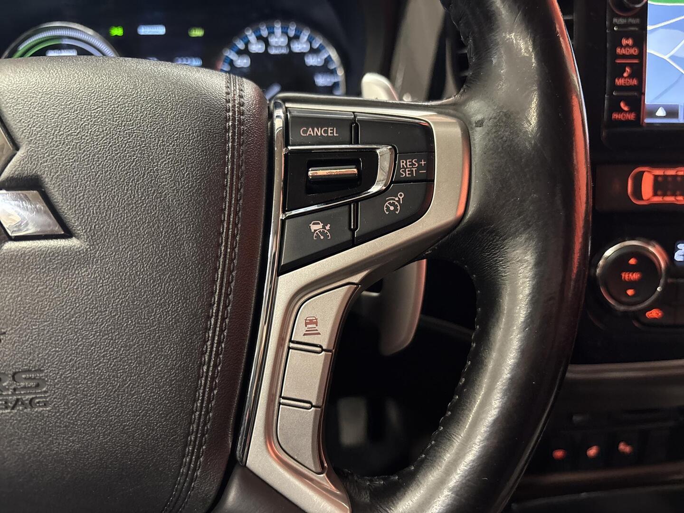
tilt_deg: -28.4
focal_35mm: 26
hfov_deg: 67.3
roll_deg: -1.1
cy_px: 256
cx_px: 342
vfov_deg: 53.1
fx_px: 514
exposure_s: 1/32
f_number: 1.6
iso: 640
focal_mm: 5.96
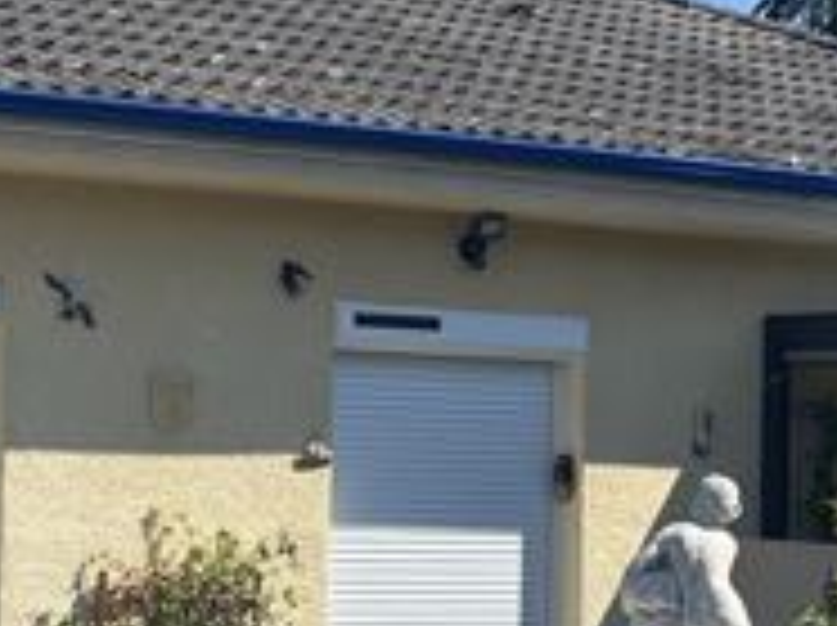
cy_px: 473
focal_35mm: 112
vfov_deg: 13.1
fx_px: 2705
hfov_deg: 17.3
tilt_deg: +0.7
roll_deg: -1.0
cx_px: 86
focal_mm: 5.7
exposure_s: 1/3165
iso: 50
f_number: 1.5
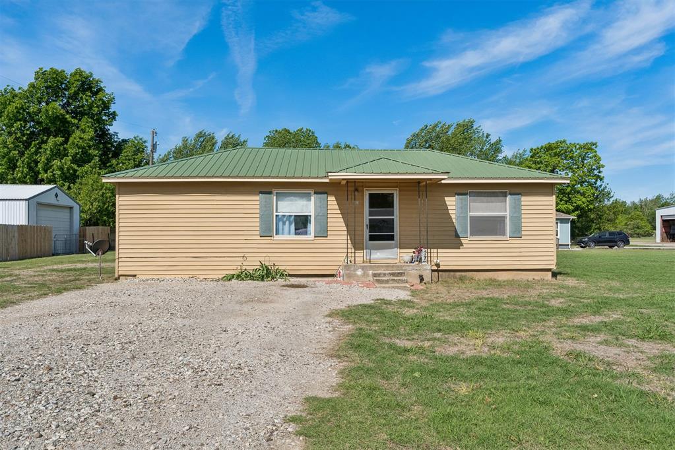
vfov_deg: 47.9
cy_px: 225
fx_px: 506
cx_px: 338
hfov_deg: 67.4
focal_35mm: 27
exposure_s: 1/4000
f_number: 5.6
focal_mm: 18
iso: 250
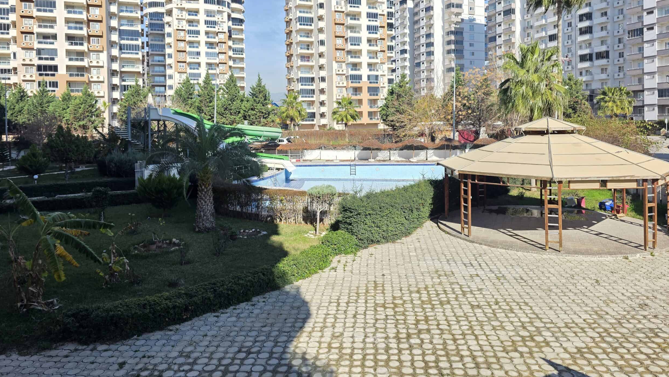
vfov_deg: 43.8
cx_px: 337
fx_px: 461
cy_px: 126
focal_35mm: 26
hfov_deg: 71.9
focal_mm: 6.3
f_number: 1.7
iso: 80
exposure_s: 1/2693
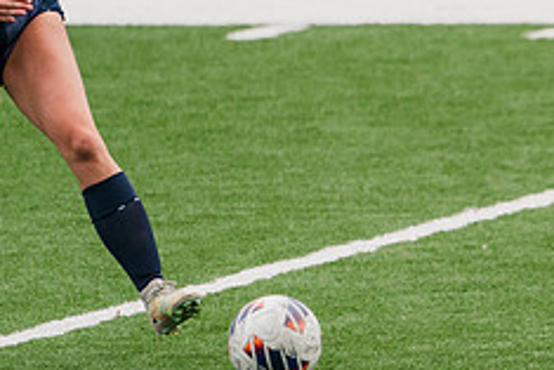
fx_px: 27038
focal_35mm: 1756
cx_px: 724
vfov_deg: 0.8
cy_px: 94
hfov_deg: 1.2
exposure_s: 1/1600
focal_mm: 600
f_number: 6.3
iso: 800
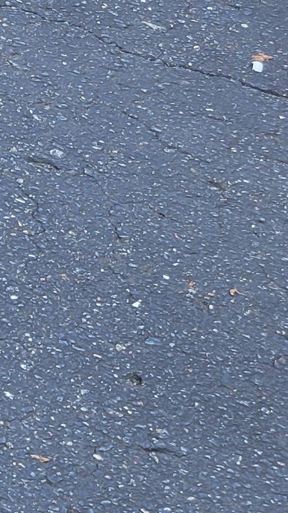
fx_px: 1630
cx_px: -774
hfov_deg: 7.7
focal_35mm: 120
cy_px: 235
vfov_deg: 17.9
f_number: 1.8
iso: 64
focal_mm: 5.4
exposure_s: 1/120
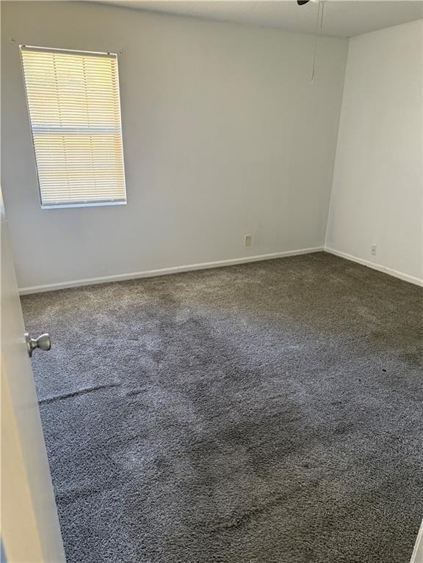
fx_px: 391
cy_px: 282
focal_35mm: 24
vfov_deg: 71.6
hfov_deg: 56.8
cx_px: 212
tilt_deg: -20.7
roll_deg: -1.7
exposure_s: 1/60
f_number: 1.78
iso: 400
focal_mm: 6.76
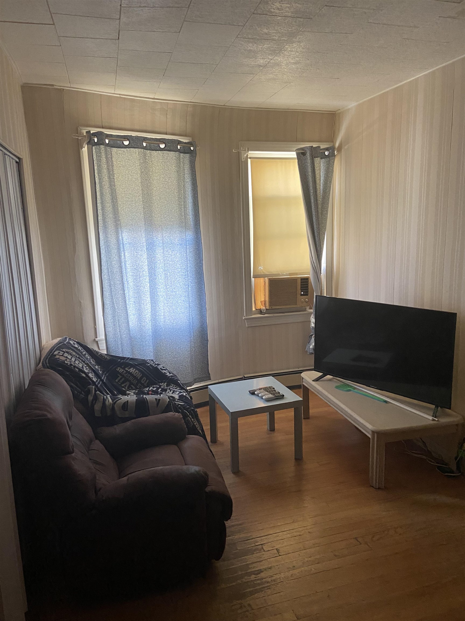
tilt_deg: -9.4
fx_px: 466
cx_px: 232
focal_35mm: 26
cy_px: 310
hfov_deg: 53.1
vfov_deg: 67.3
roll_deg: +3.6
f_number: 1.8
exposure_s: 1/60
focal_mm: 4.25
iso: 400
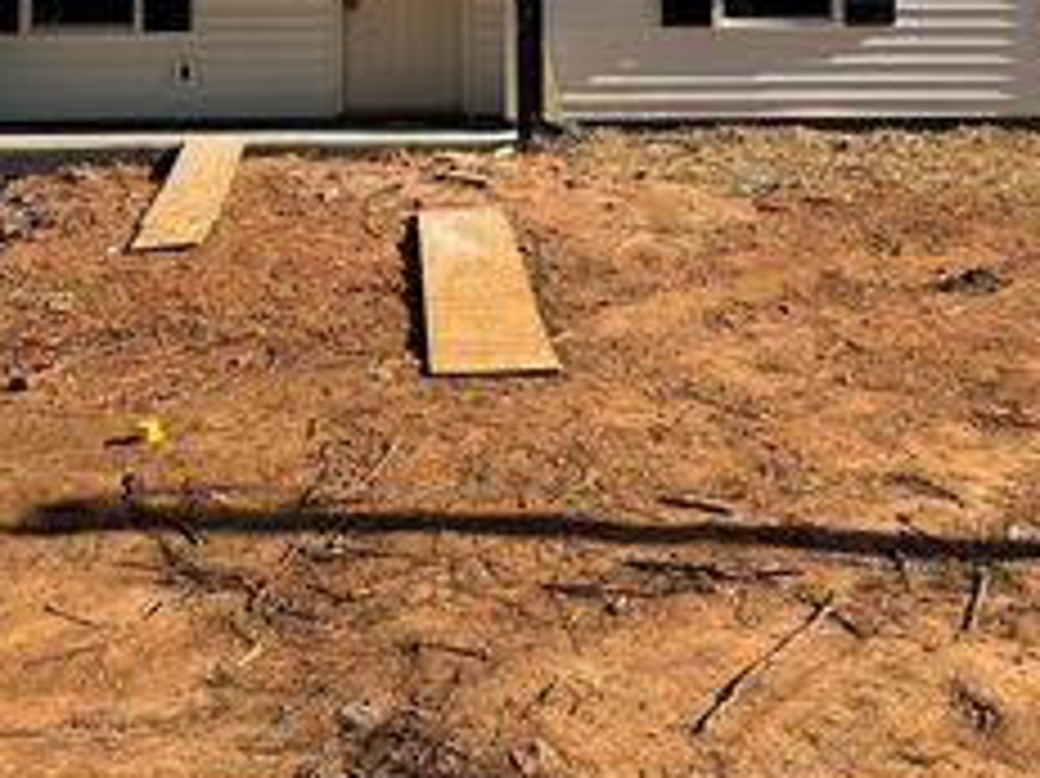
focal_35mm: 52
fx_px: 1561
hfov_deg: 36.8
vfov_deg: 26.7
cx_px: 468
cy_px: 20
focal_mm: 6.76
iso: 80
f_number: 1.78
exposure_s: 1/3096
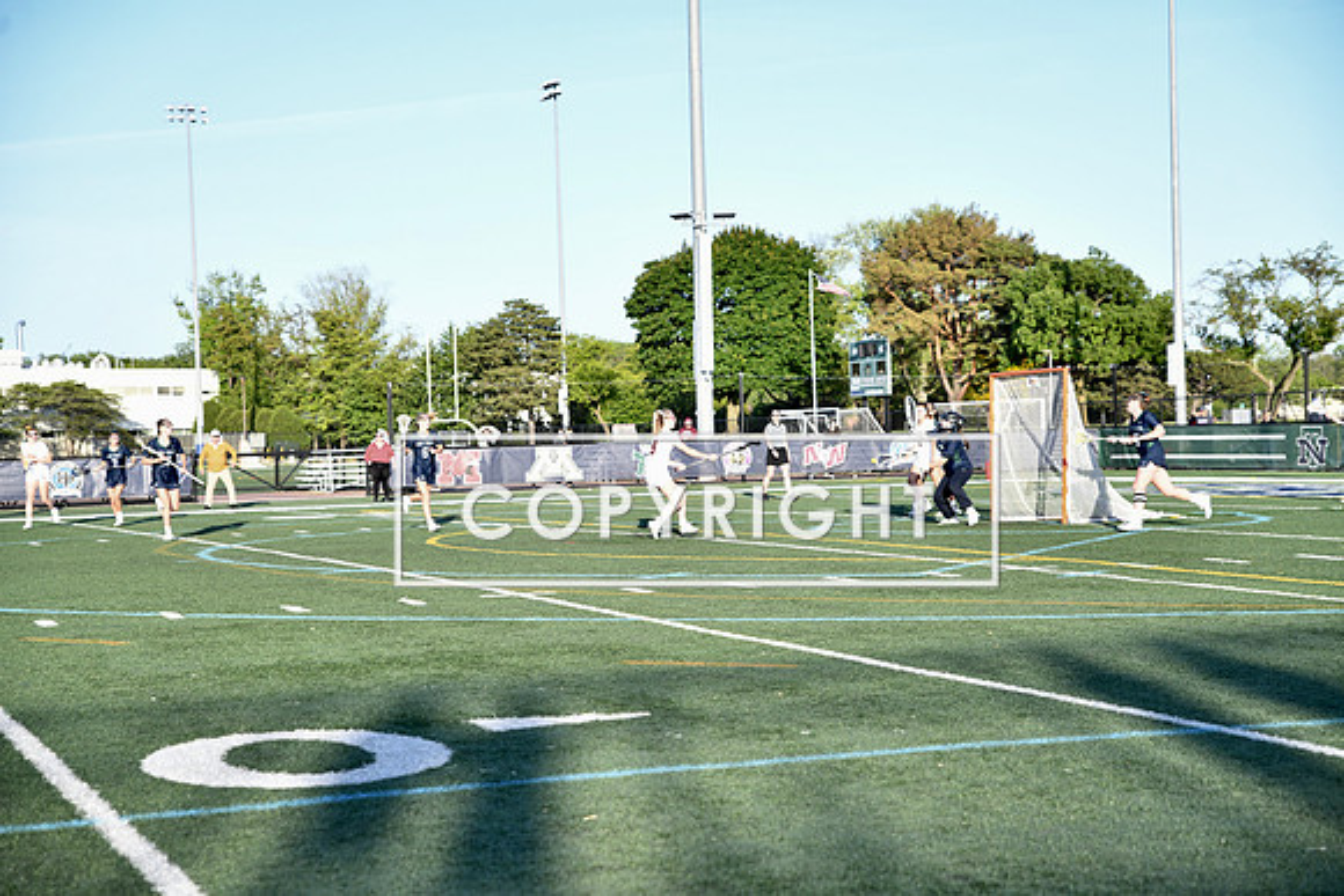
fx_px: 2614
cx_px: 672
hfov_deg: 28.8
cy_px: 448
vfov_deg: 19.5
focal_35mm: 70
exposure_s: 1/1000
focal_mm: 70
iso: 400
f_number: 3.5
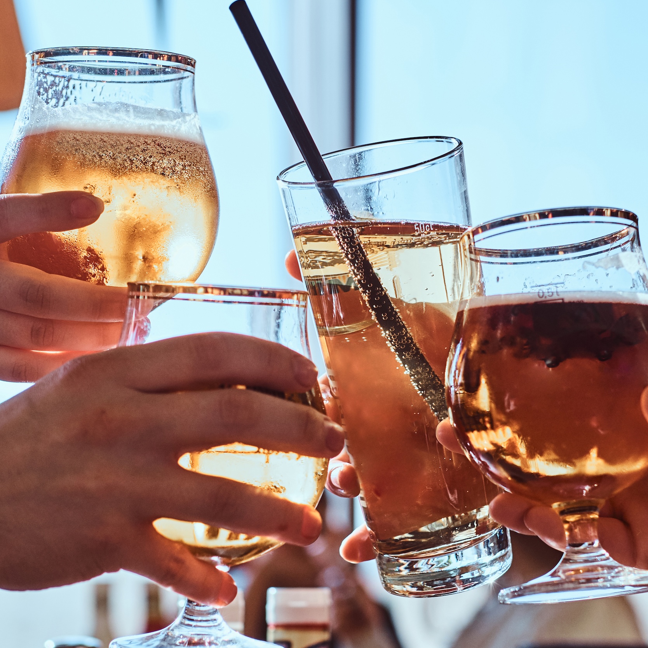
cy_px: 421
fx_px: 2287
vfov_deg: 16.1
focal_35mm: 108
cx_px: 392
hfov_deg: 16.1
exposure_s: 1/1000
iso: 200
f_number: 2.8
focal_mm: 35
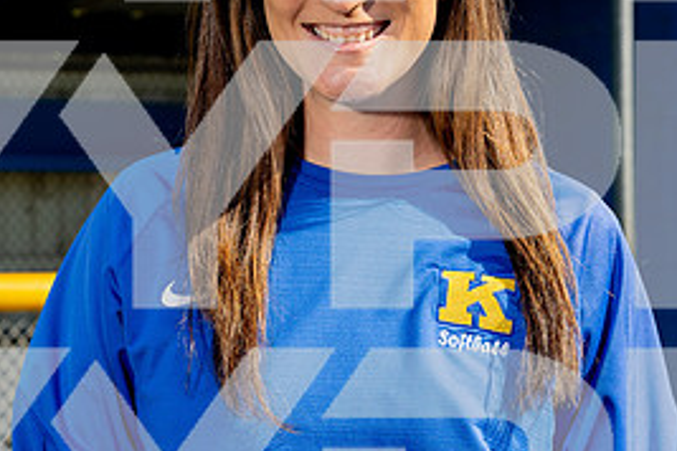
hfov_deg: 15.0
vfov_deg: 10.0
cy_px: 176
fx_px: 2576
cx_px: 281
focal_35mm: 137
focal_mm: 63
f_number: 7.1
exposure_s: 1/250
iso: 100
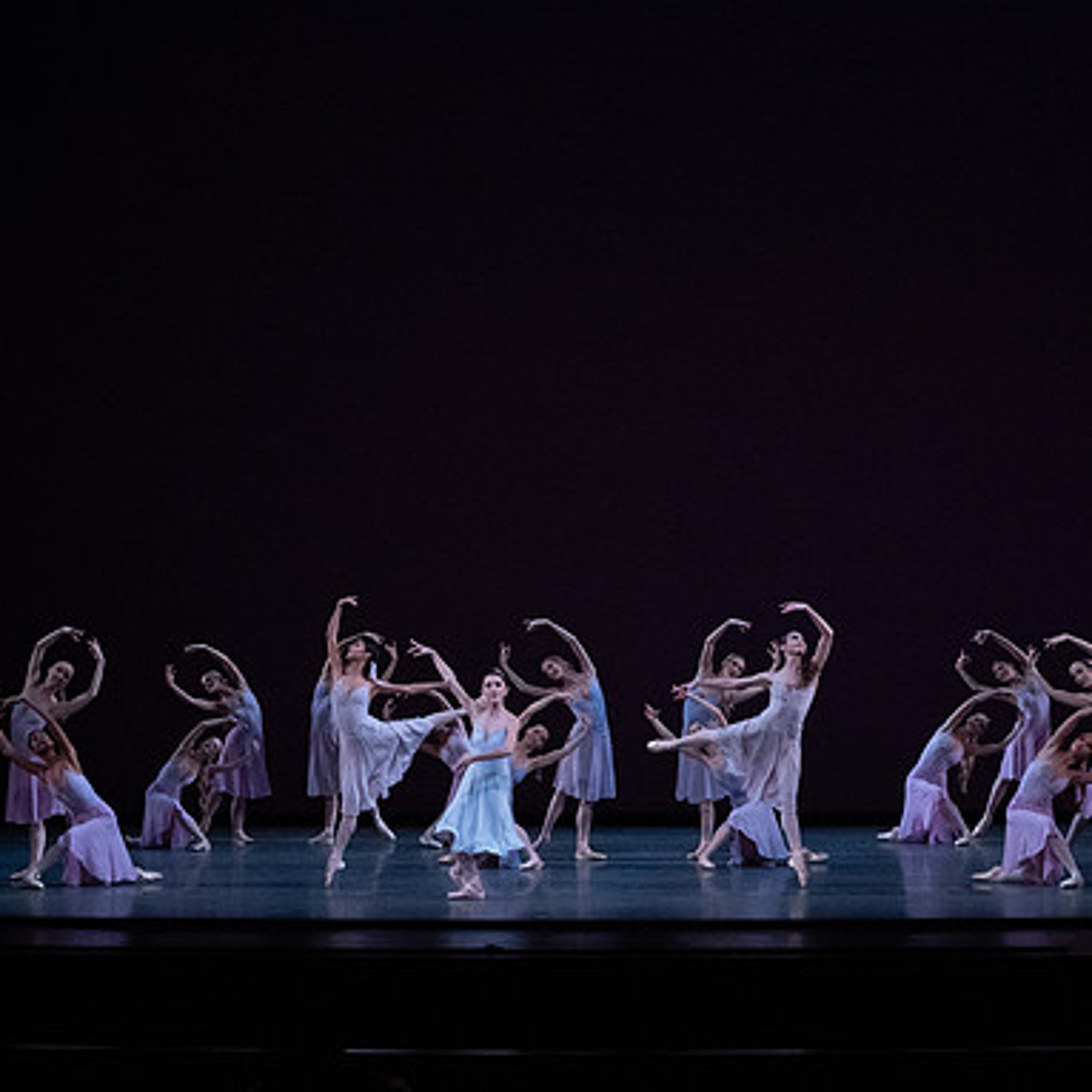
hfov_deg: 19.3
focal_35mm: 90
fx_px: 3212
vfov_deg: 19.3
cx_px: 673
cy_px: 549
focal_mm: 70
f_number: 13
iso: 12800
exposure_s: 1/400
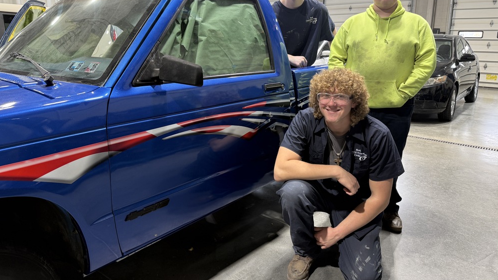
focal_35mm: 27
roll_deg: -2.0
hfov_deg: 69.9
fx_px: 357
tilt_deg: -11.4
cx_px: 247
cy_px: 113
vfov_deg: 42.7
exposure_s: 1/60
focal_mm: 6.76
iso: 125
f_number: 1.78
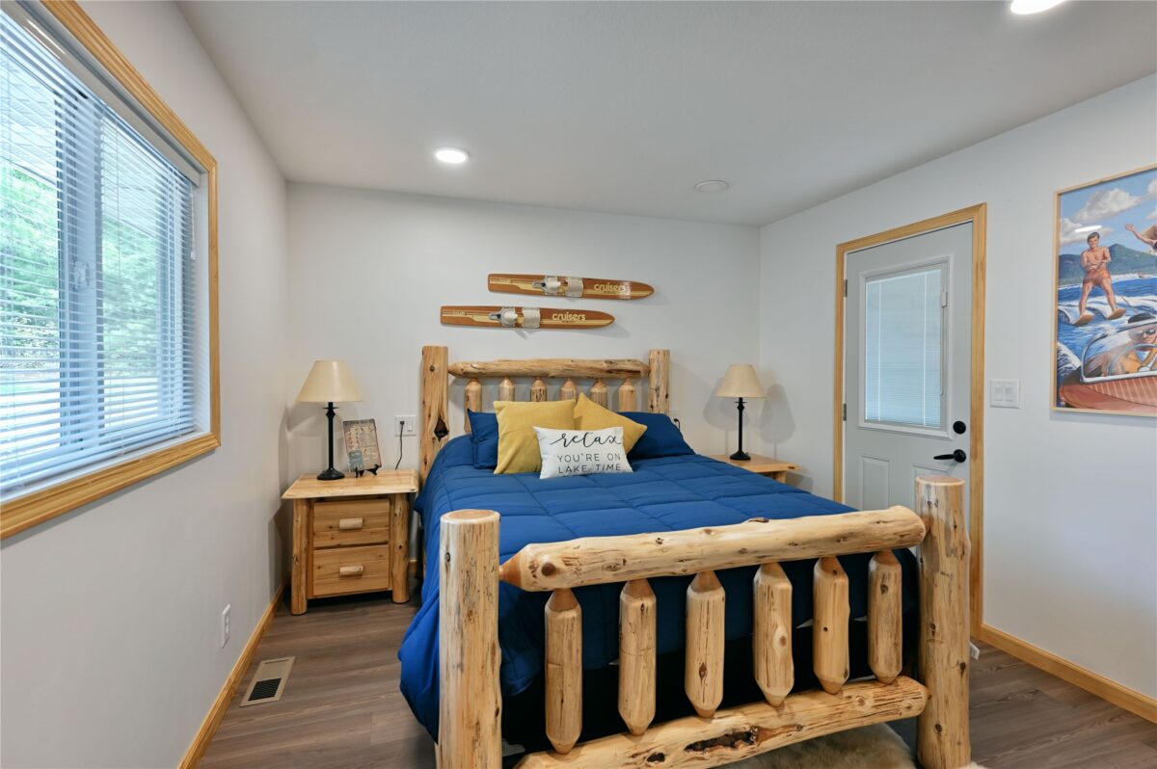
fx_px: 546
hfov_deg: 93.3
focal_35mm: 17
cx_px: 578
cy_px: 384
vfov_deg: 70.3
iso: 100
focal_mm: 17
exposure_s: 1/4
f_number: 5.6
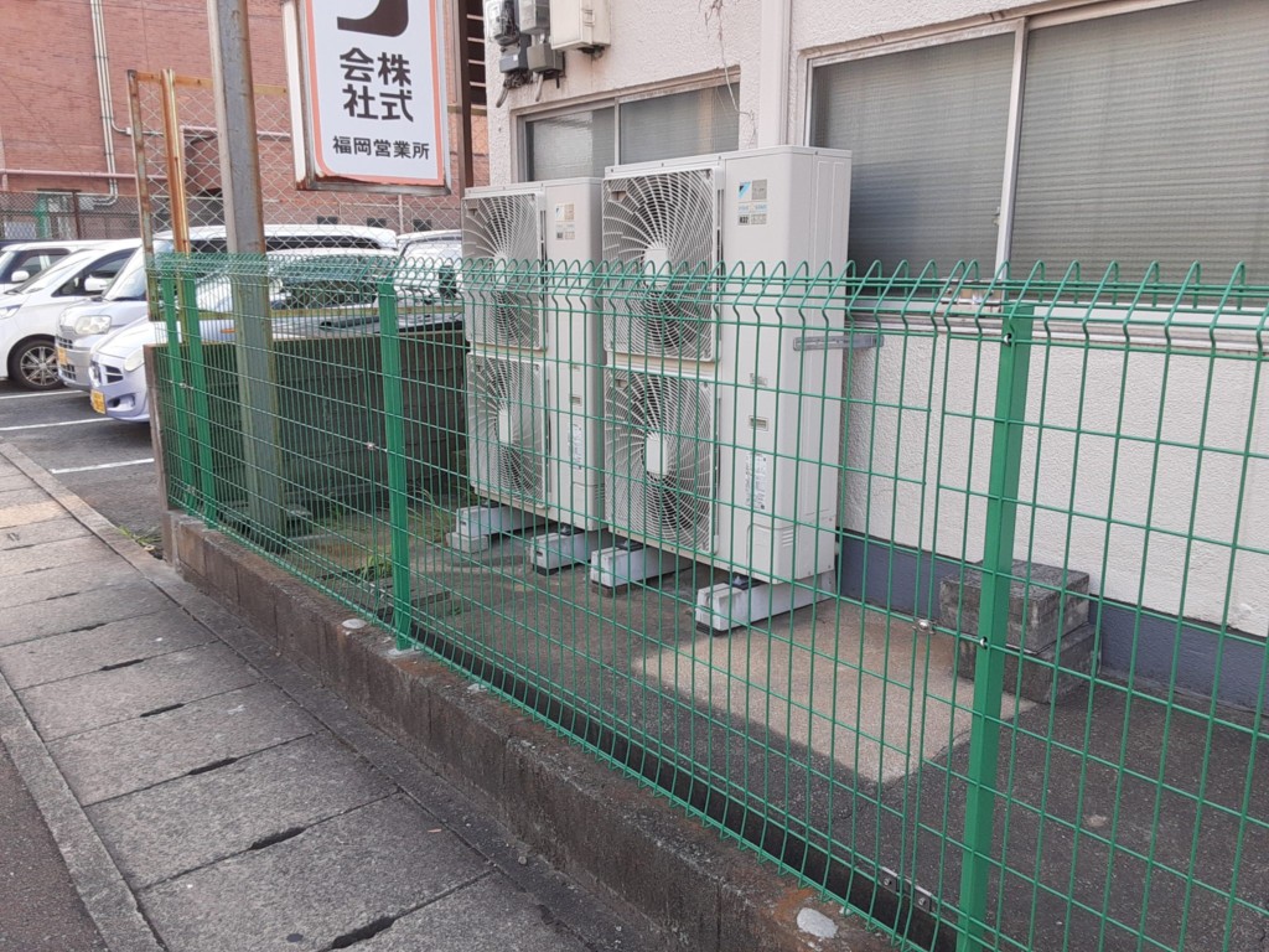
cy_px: 476
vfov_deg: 51.4
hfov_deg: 65.3
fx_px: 990
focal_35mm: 27
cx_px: 634
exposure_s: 1/214
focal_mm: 2.91
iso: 40
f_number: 1.9
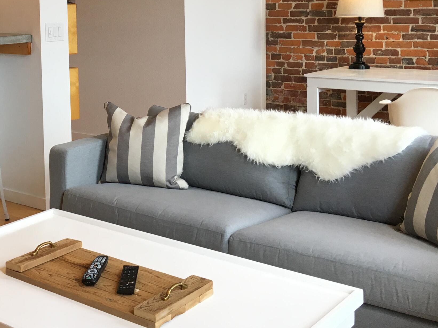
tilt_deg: -3.4
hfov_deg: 34.7
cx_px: 71
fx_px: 671
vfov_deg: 26.9
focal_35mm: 53
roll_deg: +1.7
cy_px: 53
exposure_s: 1/40
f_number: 2.2
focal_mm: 4.15
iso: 25
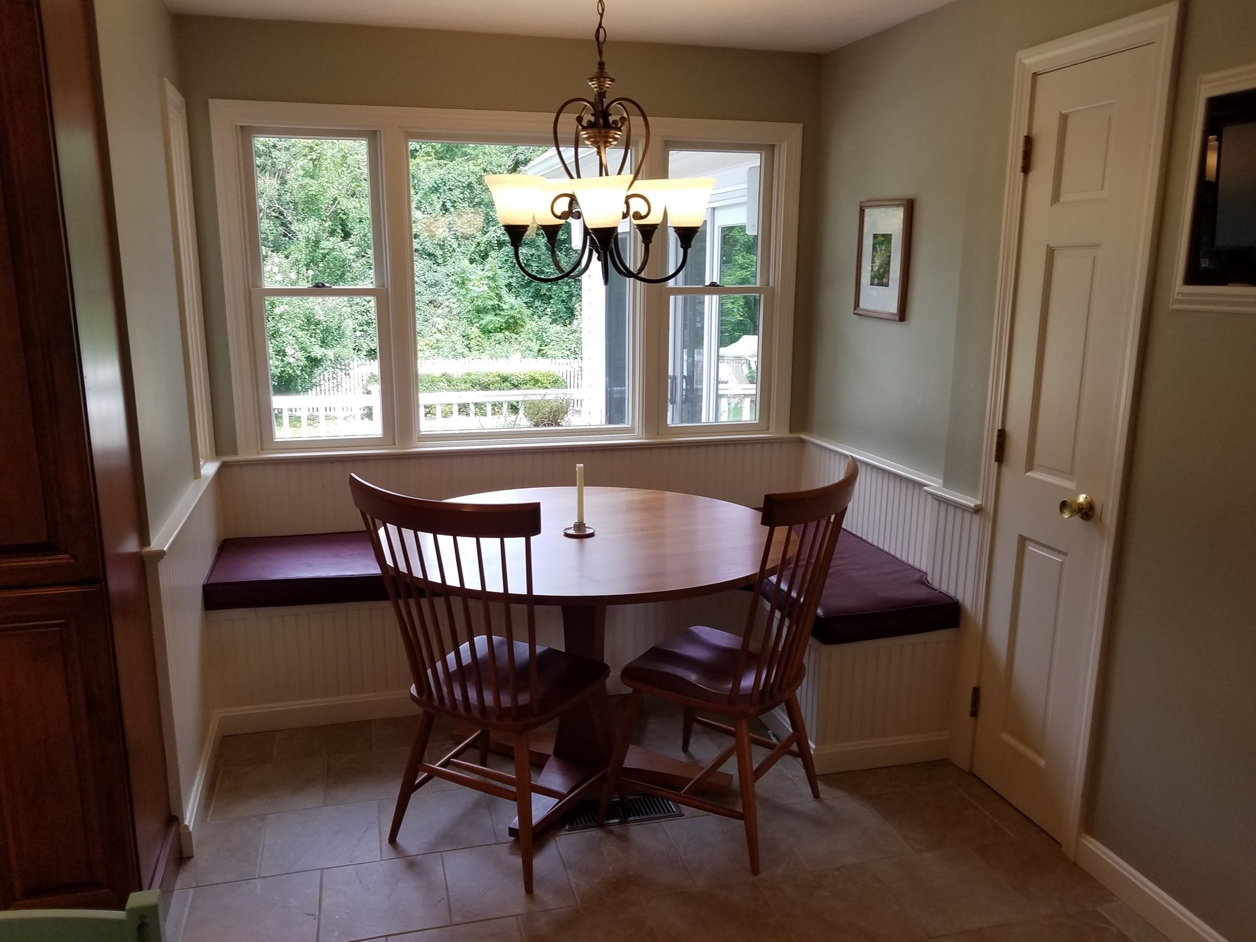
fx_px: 943
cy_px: 471
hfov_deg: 67.3
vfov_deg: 53.1
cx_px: 628
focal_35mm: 26
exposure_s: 1/162
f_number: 1.7
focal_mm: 4.2
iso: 50
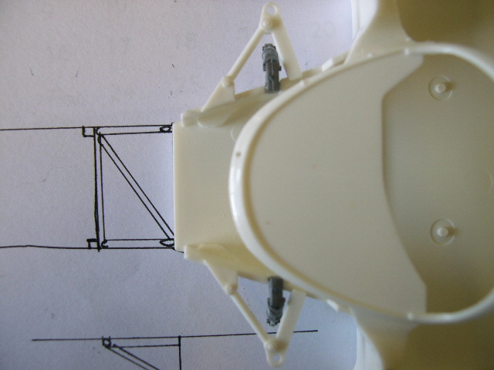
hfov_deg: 49.0
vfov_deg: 37.7
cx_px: 247
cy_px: 185
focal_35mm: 38
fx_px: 542
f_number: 2.8
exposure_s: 1/21.5
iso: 100
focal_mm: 8
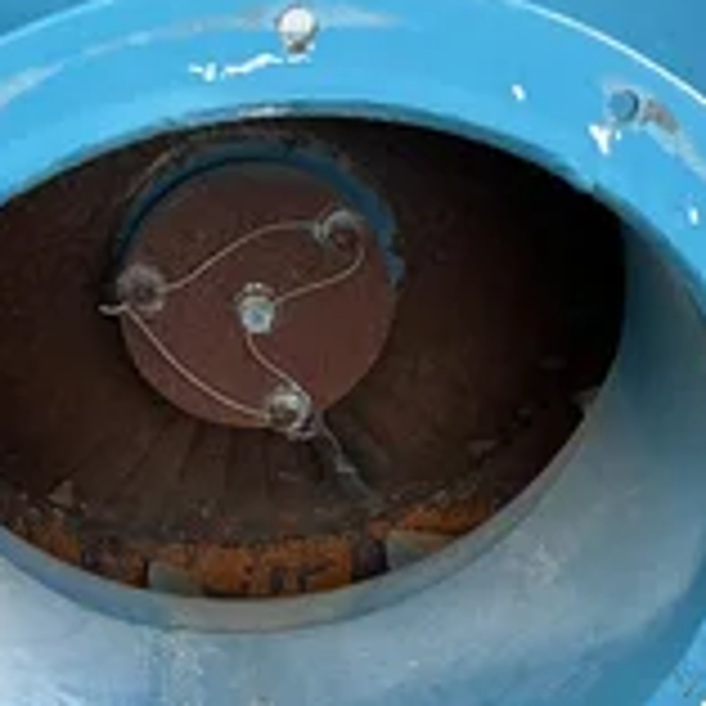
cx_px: 288
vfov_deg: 26.7
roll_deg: -3.7
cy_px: 589
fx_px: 1454
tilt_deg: -36.8
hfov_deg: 27.2
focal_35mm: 63
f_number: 1.8
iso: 40
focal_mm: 3
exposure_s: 1/122
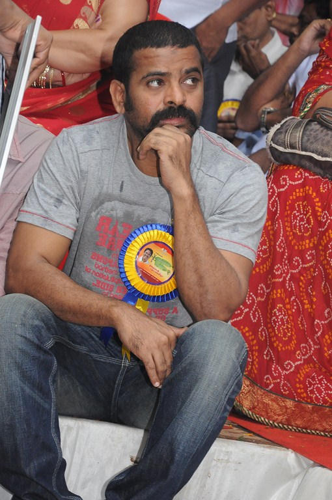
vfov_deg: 13.1
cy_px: 250
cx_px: 166
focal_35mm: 158
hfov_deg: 8.7
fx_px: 2184
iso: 1250
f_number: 11
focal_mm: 105
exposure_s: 1/125
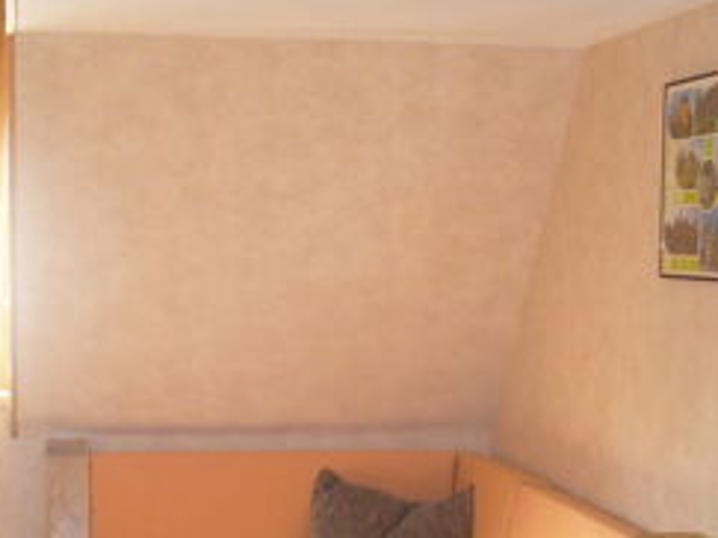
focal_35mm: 73
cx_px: 216
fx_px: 1513
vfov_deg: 19.8
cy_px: 482
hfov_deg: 26.5
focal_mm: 6.1
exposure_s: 1/30
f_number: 2.8
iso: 125
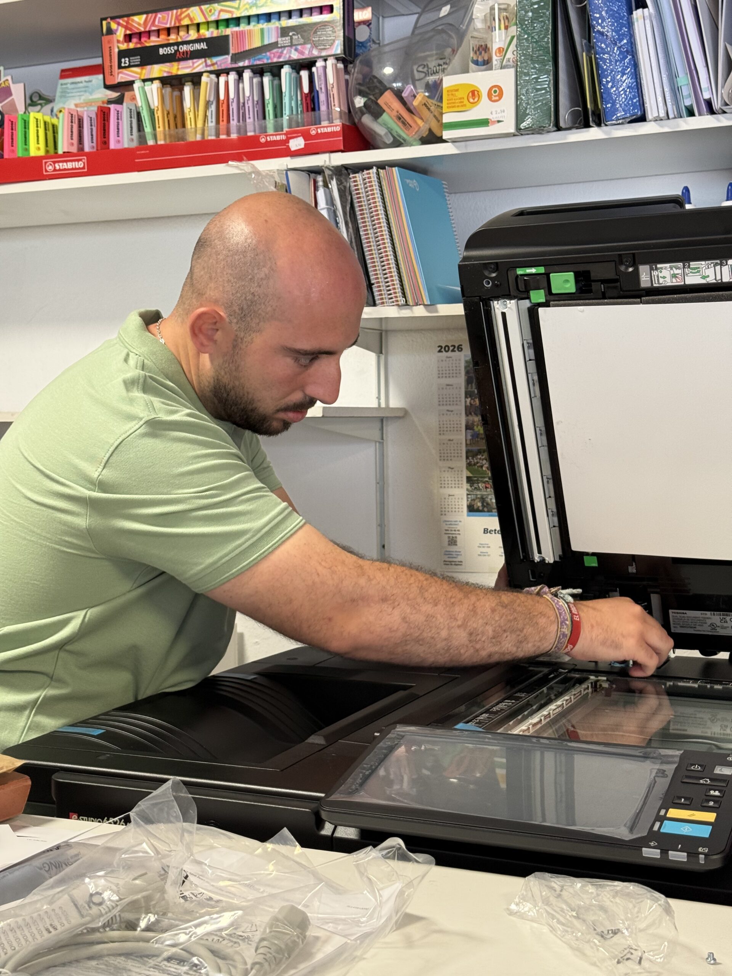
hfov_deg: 30.3
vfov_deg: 39.7
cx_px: 366
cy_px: 488
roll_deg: +0.4
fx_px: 1353
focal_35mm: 48
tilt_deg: -3.5
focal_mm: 6.76
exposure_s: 1/50
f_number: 1.78
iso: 100
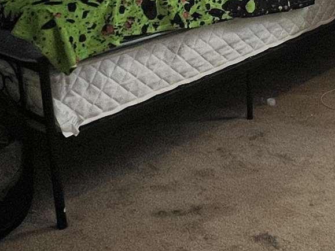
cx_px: 301
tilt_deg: -11.9
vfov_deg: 20.0
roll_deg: +3.2
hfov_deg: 27.2
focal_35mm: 69
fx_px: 668
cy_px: -49
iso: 250
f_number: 1.8
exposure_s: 1/60
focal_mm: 1.57
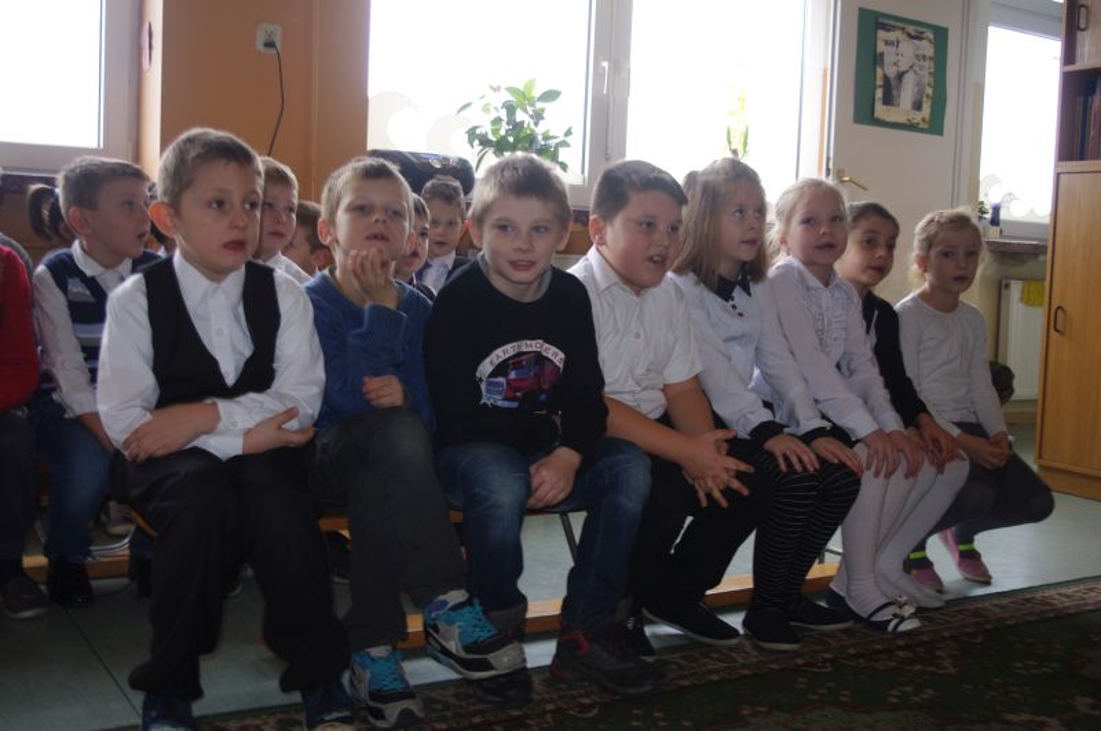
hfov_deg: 49.6
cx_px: 550
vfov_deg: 34.1
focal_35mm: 39
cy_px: 366
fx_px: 1191
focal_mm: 26.25
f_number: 4
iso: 200
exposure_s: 1/25
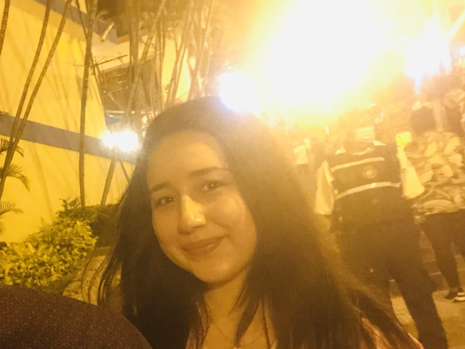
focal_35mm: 49
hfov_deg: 37.9
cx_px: 115
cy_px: 236
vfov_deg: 29.5
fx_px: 659
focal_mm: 2.87
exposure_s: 1/17
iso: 500
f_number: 2.2
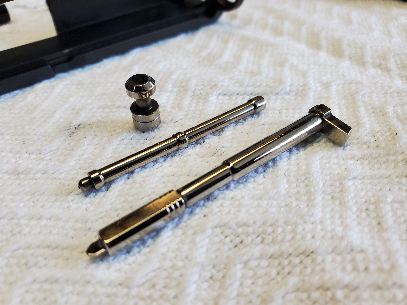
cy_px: 152
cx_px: 204
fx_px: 306
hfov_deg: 67.3
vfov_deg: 53.1
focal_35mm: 26
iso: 80
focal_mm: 4.3
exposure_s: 1/120
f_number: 2.4
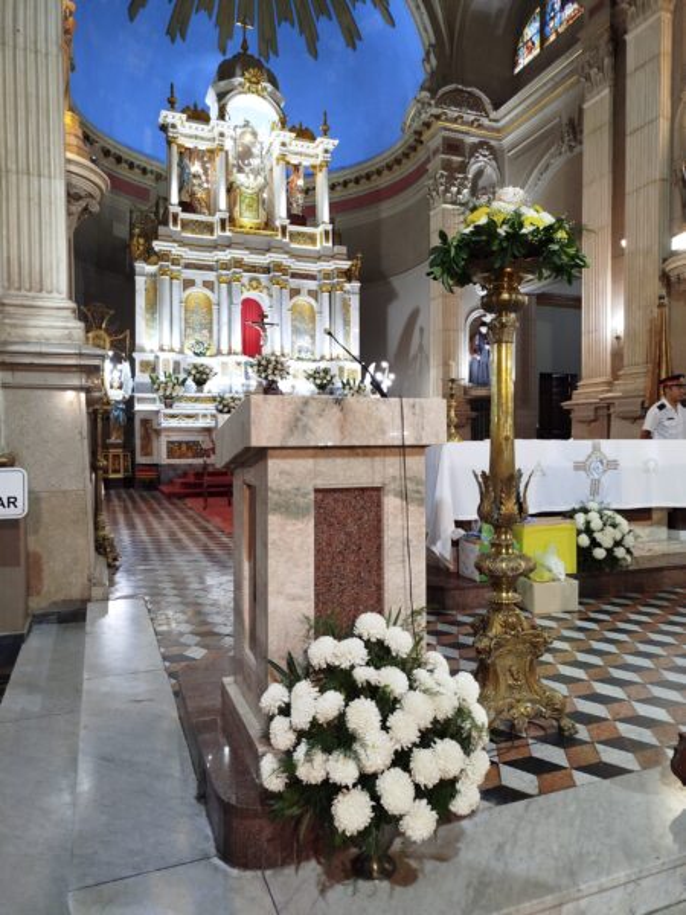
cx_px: 343
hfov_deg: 56.8
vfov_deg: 71.6
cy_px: 458
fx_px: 634
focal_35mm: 24
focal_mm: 5.31
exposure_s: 1/33
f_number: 1.7
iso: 250
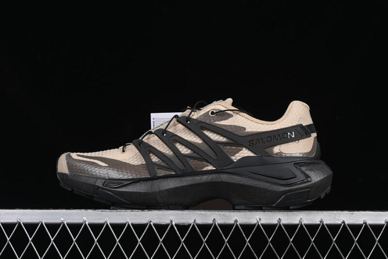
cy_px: 130
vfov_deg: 18.2
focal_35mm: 75
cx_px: 194
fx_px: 808
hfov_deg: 27.0
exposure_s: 1/80
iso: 160
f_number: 8
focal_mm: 50
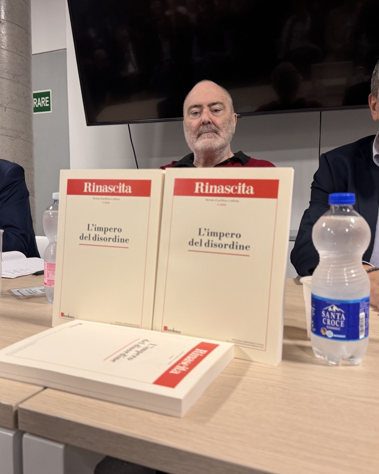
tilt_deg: -5.6
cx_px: 165
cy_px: 238
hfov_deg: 45.7
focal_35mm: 32
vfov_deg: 55.7
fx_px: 449
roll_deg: +0.2
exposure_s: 1/50
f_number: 1.78
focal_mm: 6.76
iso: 200
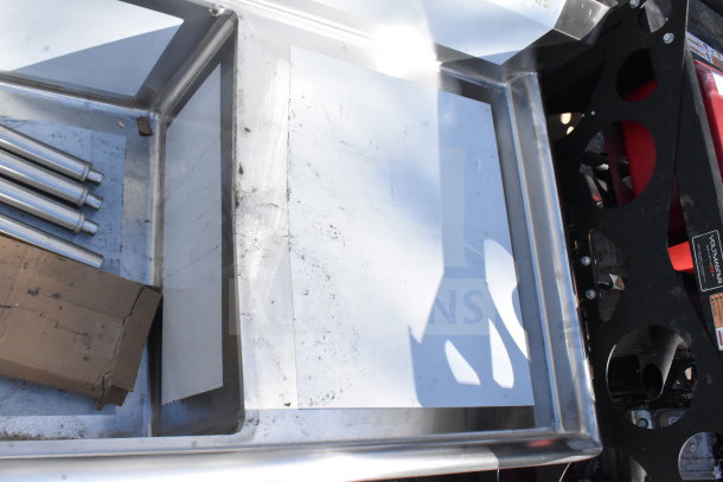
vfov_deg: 40.0
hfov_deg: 57.2
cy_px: 241
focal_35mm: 33
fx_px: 663
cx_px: 362
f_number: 20
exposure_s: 1/1600
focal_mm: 22
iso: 6400
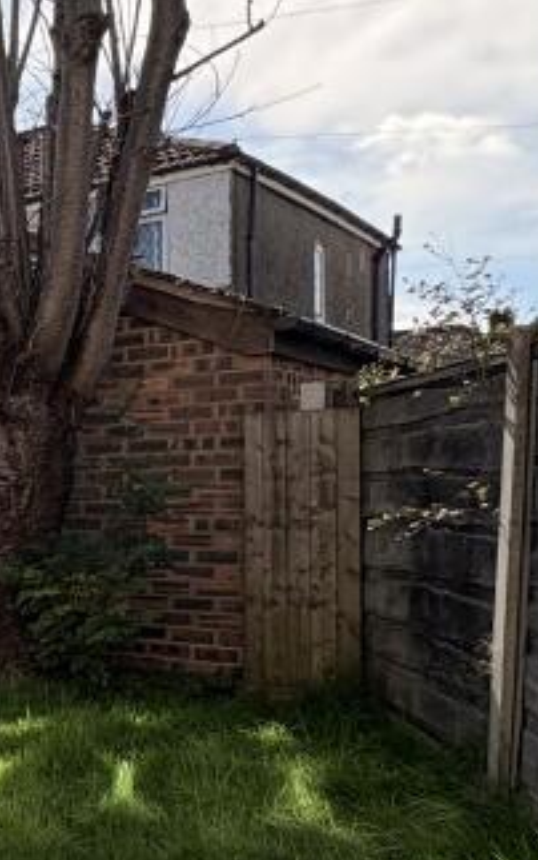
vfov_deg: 42.2
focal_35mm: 47
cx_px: -365
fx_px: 1102
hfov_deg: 21.0
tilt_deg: -1.8
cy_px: 551
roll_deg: +2.2
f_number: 2.2
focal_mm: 2.22
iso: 64
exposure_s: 1/1927
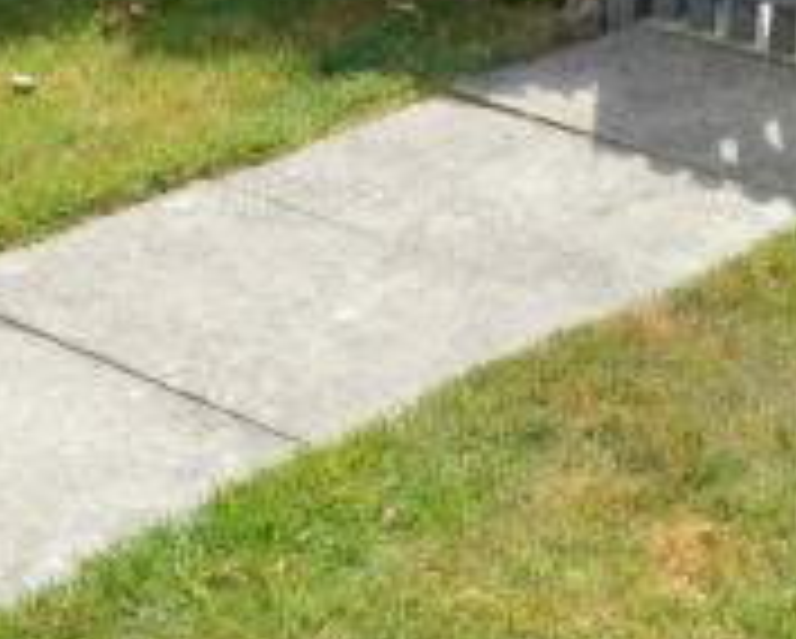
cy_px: 380
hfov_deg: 20.4
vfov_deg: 16.5
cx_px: 526
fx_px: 2202
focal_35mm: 93
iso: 400
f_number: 10
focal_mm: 11.5
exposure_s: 1/320
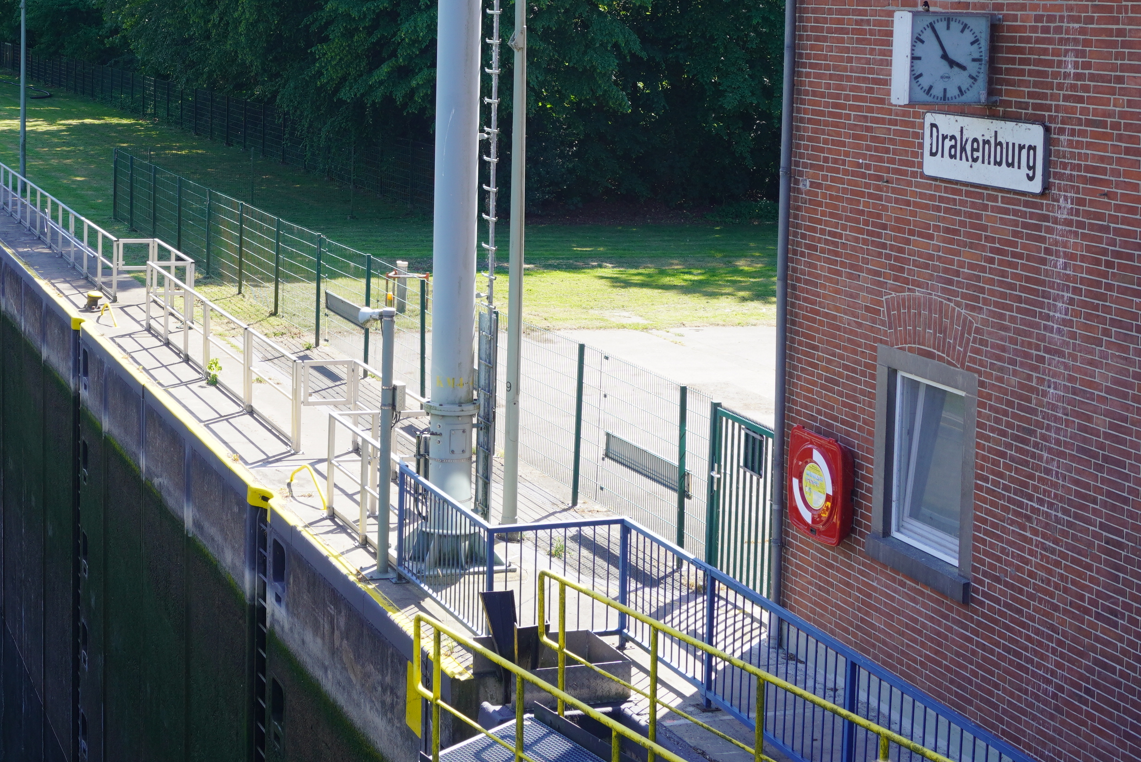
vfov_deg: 21.0
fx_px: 2025
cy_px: 146
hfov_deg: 31.0
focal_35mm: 64
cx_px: 306
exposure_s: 1/100
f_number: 6.3
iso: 100
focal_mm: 25
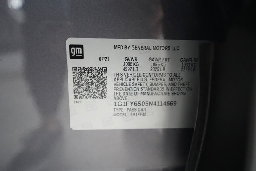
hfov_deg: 65.5
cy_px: 86
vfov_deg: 46.4
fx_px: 199
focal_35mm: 28
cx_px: 128
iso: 12800
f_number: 4.5
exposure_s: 1/100
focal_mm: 28
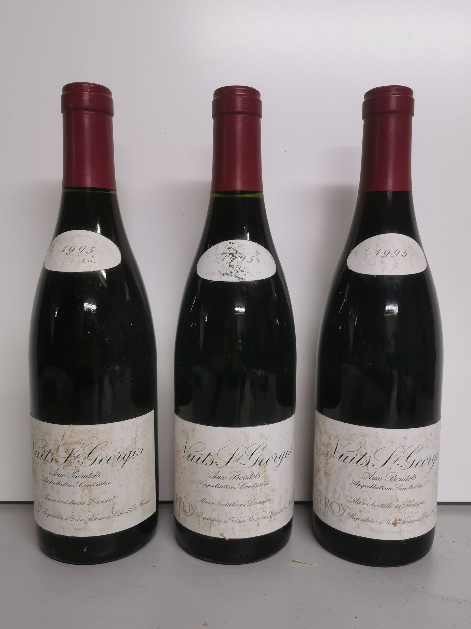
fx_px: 544
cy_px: 314
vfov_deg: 60.0
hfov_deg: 46.8
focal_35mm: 30
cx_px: 236
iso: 100
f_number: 1.8
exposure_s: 1/100
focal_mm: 5.58
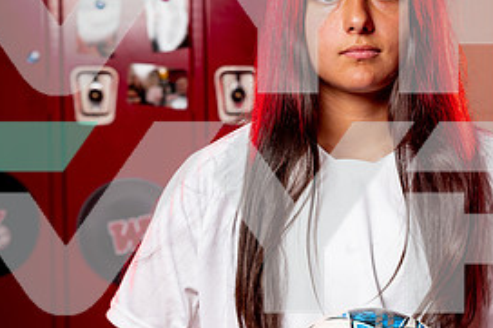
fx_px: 1519
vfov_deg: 12.3
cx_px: 370
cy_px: 218
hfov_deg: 18.3
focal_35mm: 111
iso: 160
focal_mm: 52
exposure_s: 1/250
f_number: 4.5
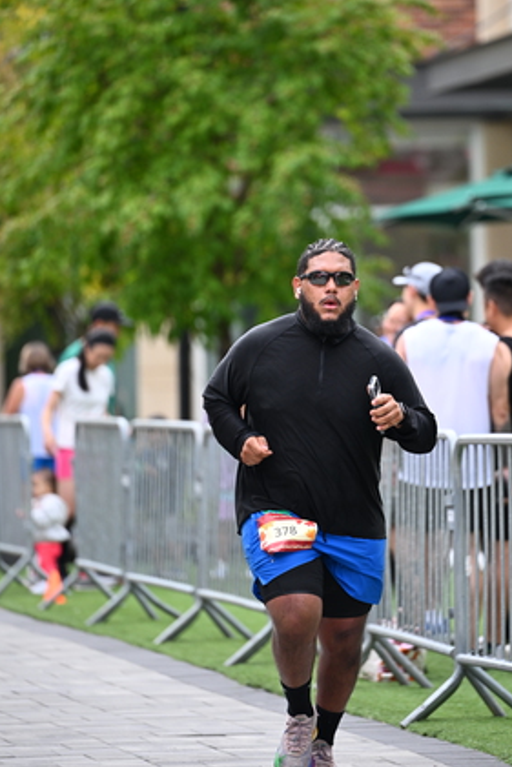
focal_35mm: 261
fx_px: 5563
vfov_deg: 7.9
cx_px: 329
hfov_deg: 5.3
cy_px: 295
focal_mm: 200
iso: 640
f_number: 2.8
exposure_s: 1/2000
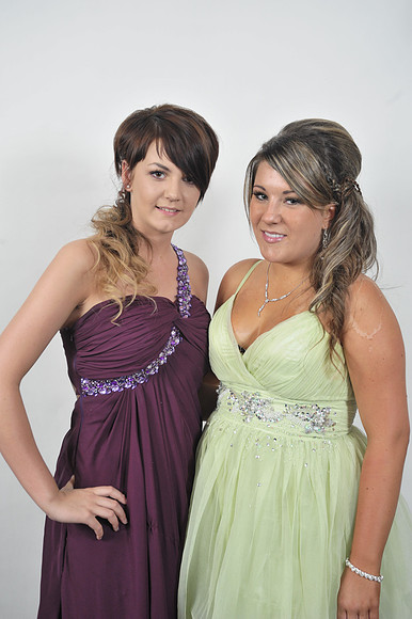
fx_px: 997
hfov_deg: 23.4
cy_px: 310
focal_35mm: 58
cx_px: 206
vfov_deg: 34.5
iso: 1000
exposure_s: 1/160
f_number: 7.1
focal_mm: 58
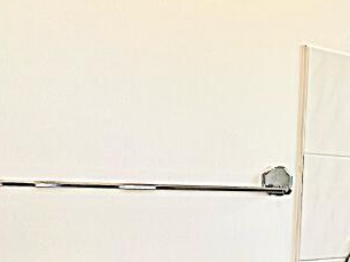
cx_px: 489
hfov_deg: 29.5
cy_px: 185
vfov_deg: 30.5
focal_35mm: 47
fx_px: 475
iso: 40
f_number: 2.2
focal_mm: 2.22
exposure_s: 1/131
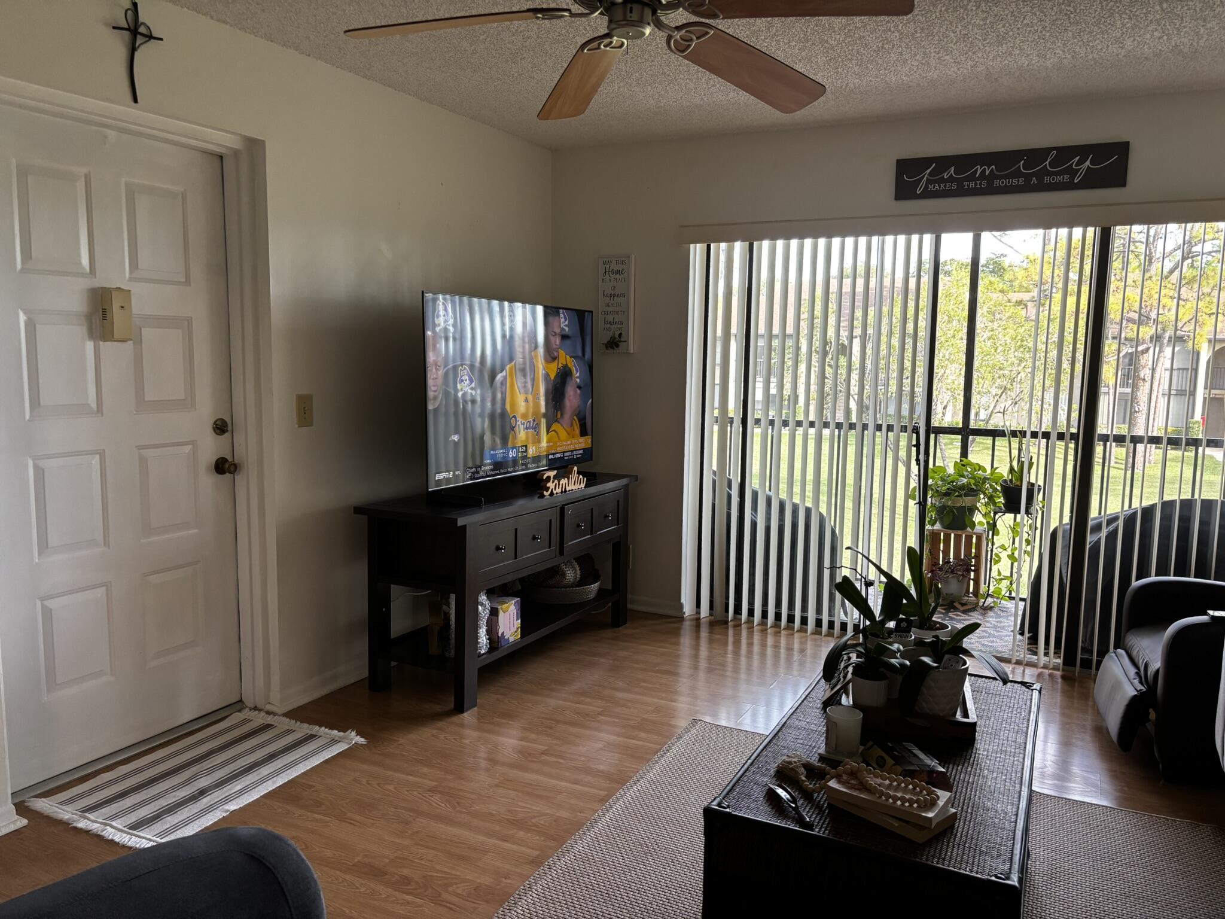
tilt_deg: -6.7
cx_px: 612
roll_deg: -0.4
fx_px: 920
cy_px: 460
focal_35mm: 26
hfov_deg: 67.3
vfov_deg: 53.1
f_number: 1.6
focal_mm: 5.96
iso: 125
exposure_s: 1/120
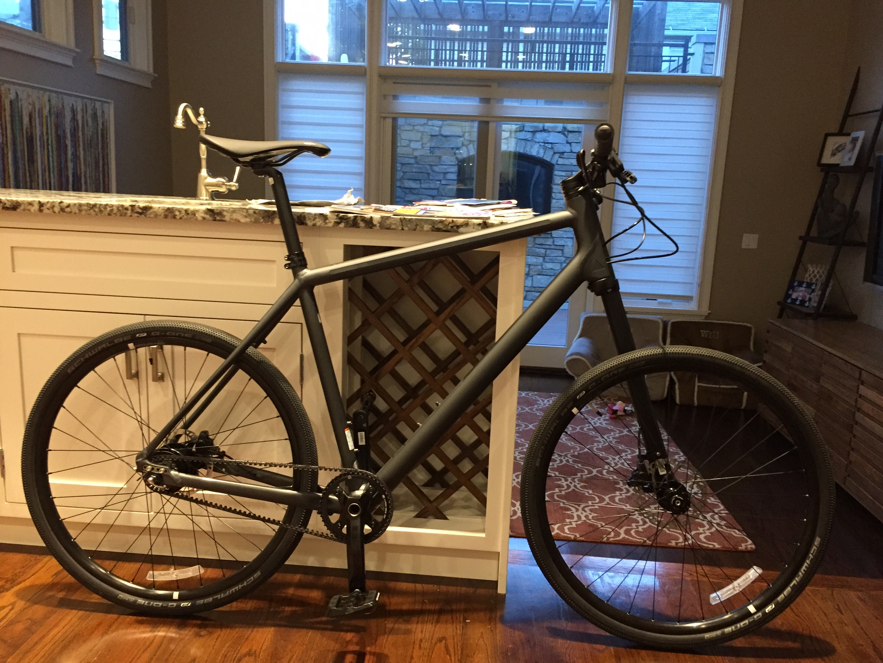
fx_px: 740
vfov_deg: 48.2
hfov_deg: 61.7
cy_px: 332
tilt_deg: -11.4
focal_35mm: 29
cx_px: 442
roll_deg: -2.3
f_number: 2.2
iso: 250
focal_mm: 4.15
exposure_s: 1/20
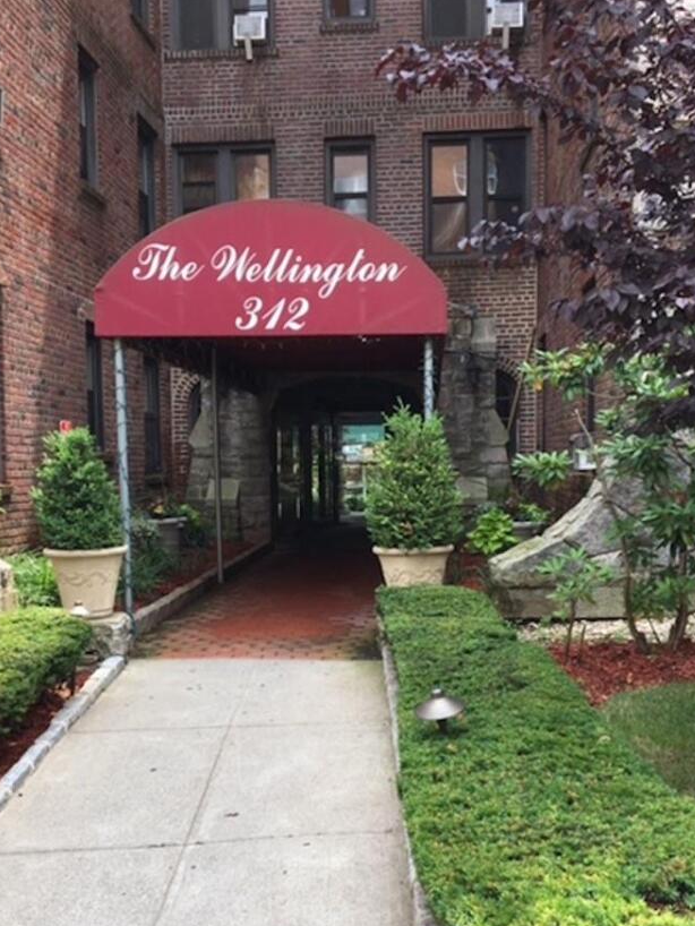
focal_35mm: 34
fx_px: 910
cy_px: 520
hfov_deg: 41.8
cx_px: 335
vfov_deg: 53.8
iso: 25
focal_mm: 4.15
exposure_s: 1/400
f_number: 2.2
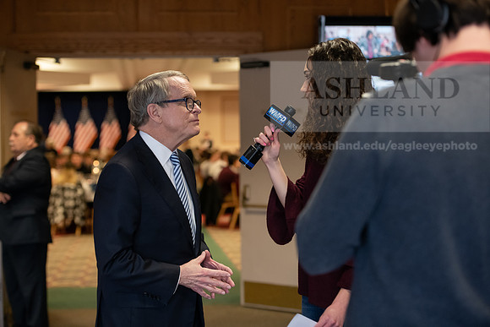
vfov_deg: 19.5
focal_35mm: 70
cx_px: 245
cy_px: 164
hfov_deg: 28.8
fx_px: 953
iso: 2000
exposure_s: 1/200
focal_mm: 70
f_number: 3.2
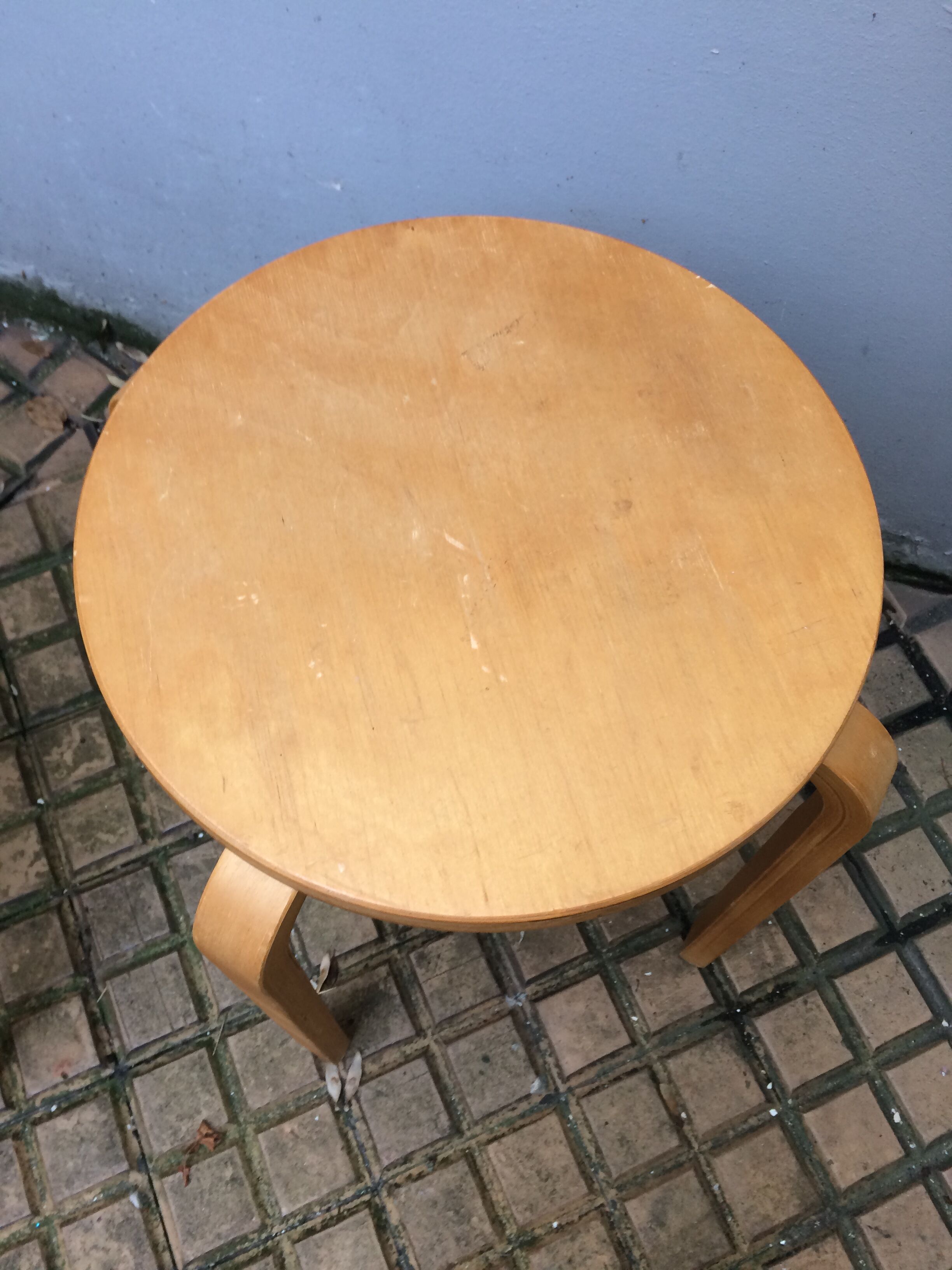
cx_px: 476
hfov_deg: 48.2
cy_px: 635
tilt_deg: -68.5
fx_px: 1063
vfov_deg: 61.7
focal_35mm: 29
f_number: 2.2
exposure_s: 1/33
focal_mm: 4.15
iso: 32
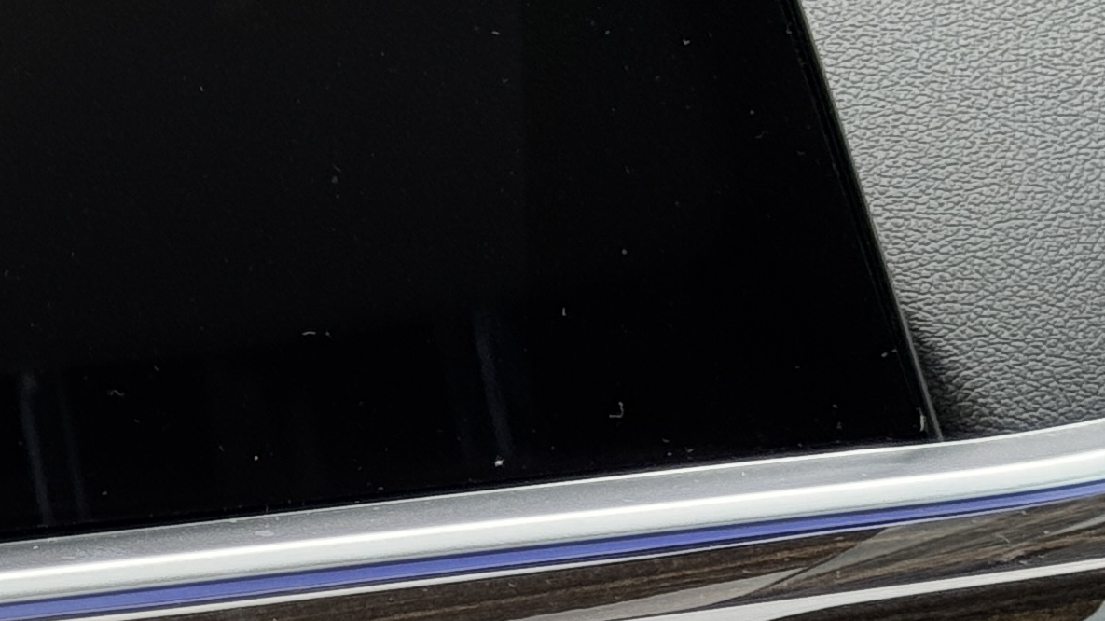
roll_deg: -1.9
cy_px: 307
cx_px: -563
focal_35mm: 178
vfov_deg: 6.8
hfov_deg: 11.6
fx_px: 5214
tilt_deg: -22.4
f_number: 1.78
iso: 80
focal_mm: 6.76
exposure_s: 1/121
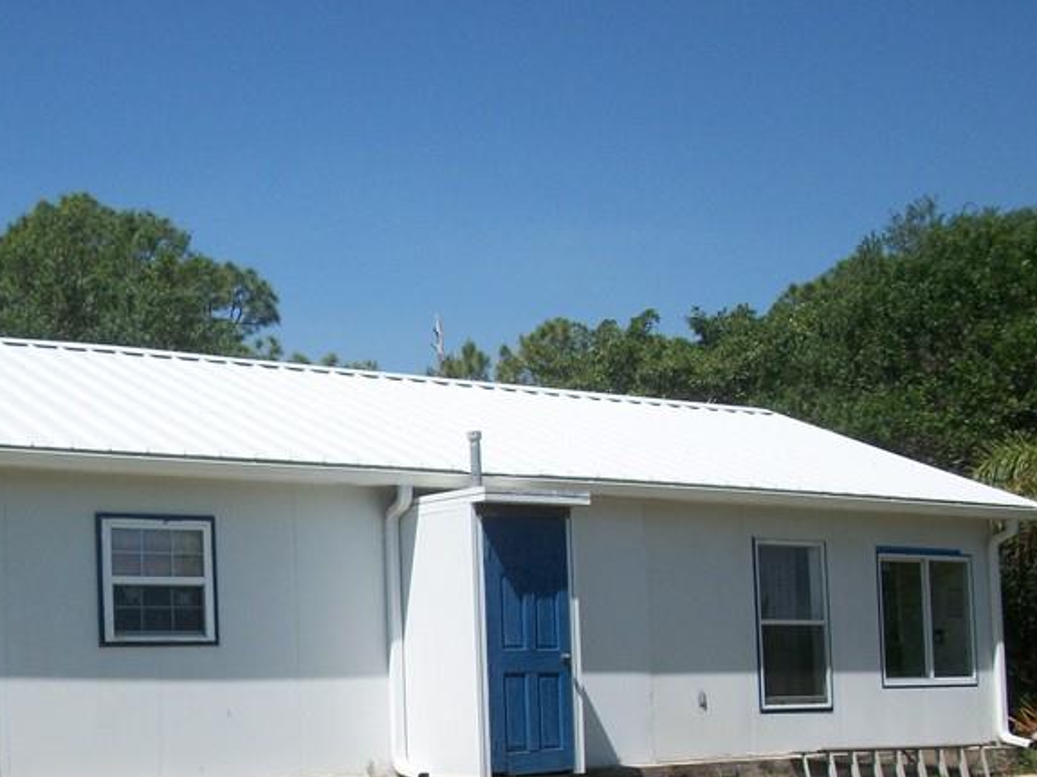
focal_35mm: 57
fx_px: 1707
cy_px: 620
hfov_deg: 32.9
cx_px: 213
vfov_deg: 25.2
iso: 80
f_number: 8.8
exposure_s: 1/320
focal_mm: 5.7
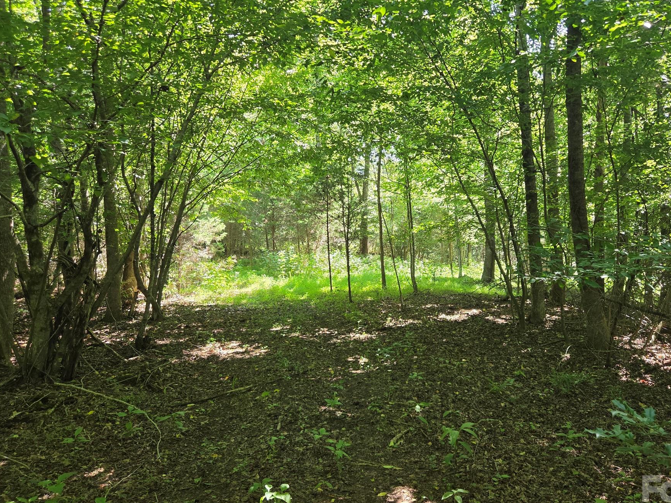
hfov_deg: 65.2
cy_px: 255
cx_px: 371
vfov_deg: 51.3
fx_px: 523
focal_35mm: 27
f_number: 1.8
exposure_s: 1/180
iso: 160
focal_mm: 5.4
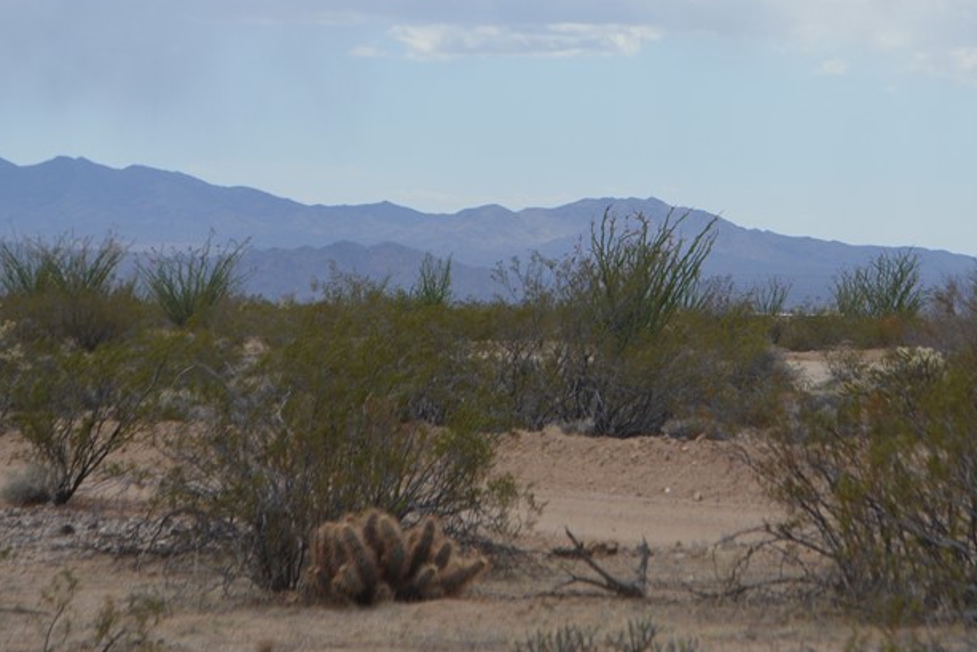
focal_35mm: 146
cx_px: 741
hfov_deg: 14.0
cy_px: 225
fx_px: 3960
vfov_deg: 9.4
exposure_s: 1/2000
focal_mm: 55
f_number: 7.1
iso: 400
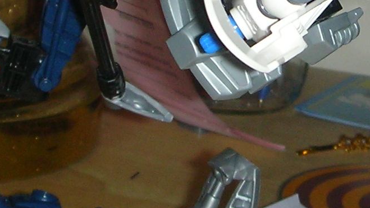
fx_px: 1600
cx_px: 222
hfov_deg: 13.2
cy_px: -1
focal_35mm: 163
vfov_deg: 7.4
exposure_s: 1/60.1
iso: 50
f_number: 3
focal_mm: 5.8
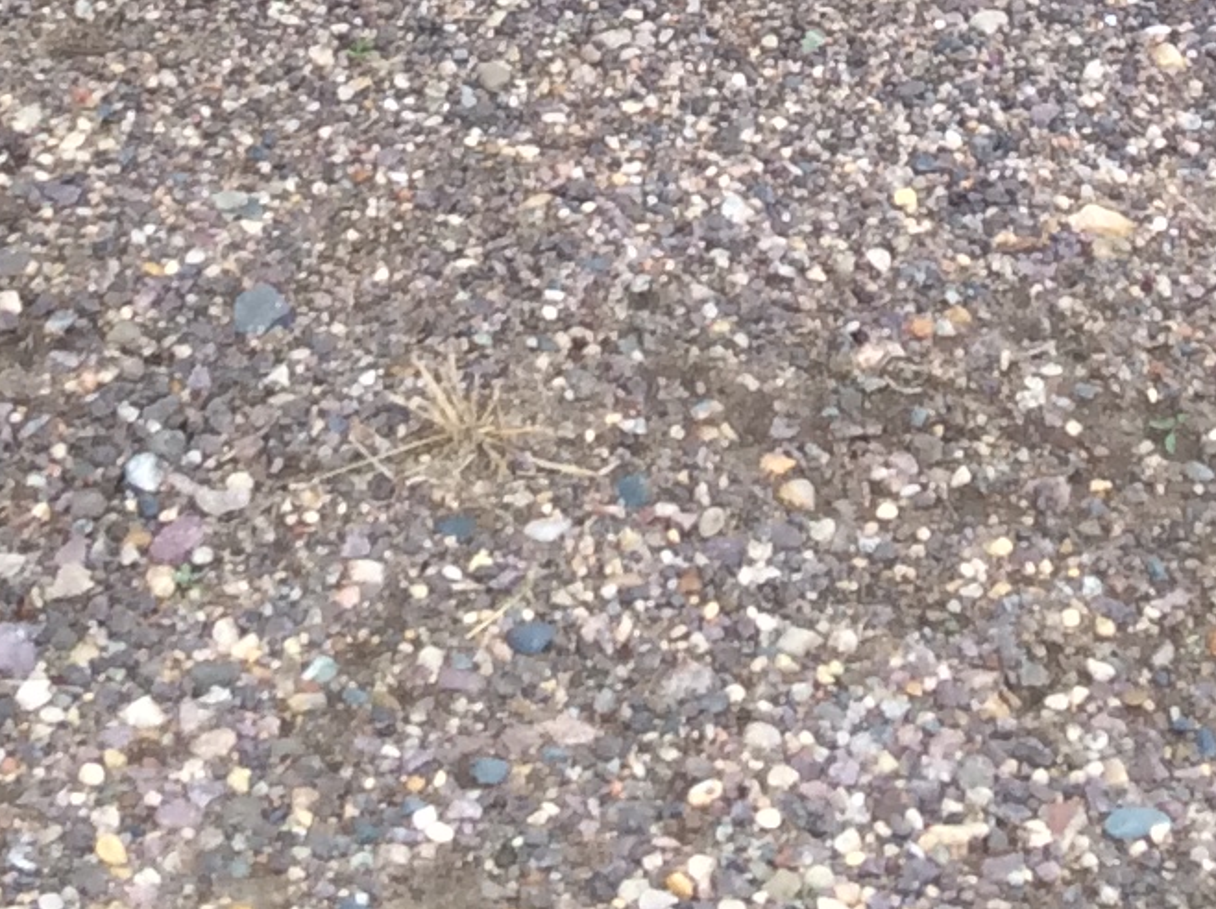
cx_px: 743
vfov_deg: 10.8
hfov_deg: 15.6
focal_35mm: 126
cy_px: -846
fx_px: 4421
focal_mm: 3.3
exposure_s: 1/325
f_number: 2.4
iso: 32
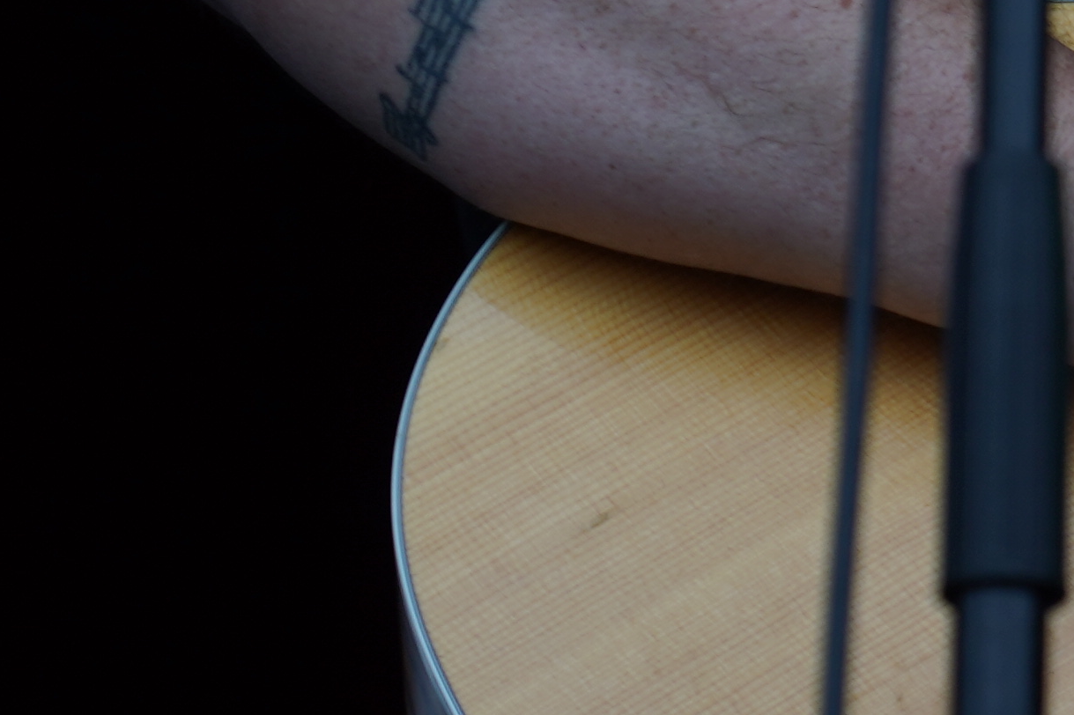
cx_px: 1936
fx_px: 15419
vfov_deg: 2.7
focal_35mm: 517
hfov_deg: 4.0
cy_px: -445
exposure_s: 1/250
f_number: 5.6
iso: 100
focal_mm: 105
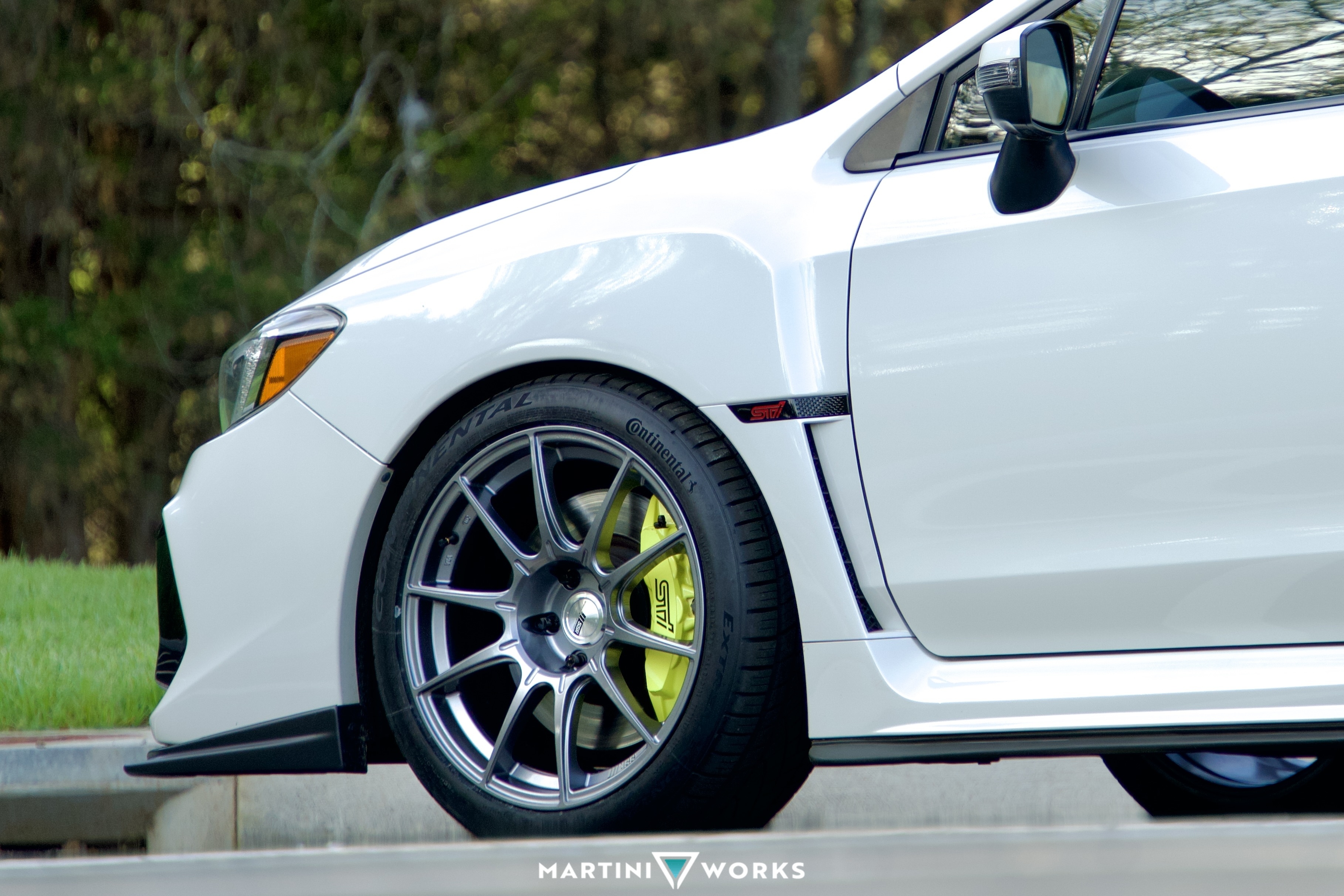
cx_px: 672
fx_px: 10023
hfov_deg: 7.7
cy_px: 448
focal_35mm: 268
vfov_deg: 5.1
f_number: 6.3
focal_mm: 179
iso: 100
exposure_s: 1/200
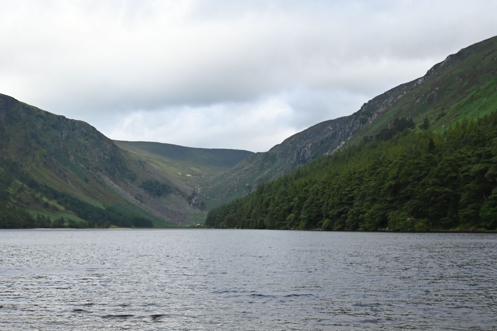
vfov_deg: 23.7
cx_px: 111
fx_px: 786
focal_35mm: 57
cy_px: 219
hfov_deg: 34.2
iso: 500
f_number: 7.1
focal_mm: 34
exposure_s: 1/640
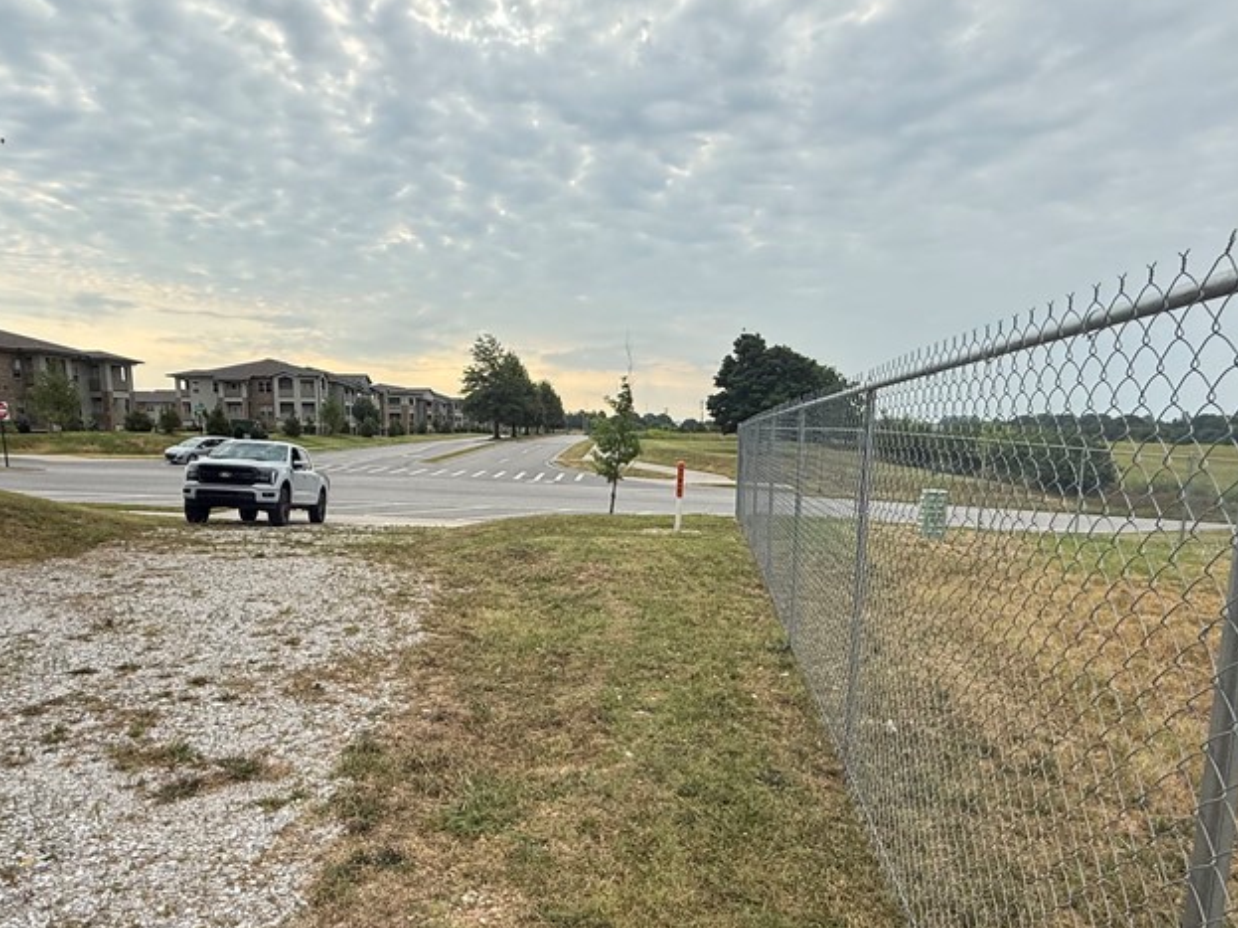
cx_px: 622
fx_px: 822
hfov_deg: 73.9
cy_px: 562
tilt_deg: -6.4
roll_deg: +1.2
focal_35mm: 23
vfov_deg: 58.3
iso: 50
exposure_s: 1/820
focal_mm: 2.22
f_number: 2.2
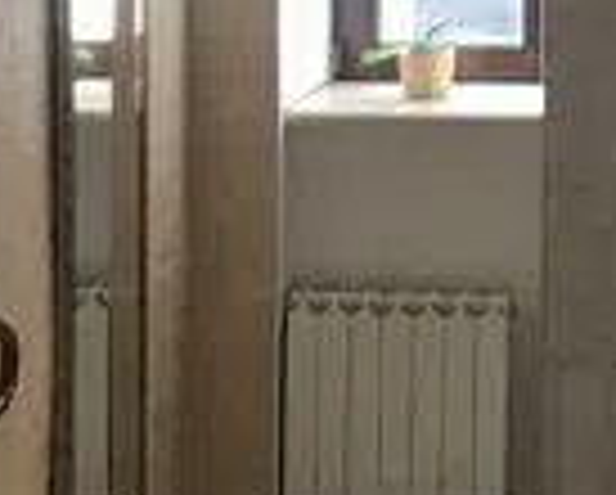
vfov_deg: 8.0
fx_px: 3487
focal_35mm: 191
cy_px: -90
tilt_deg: -3.0
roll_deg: -0.3
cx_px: 1007
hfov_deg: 9.7
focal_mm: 3.99
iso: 40
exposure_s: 1/20
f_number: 1.8
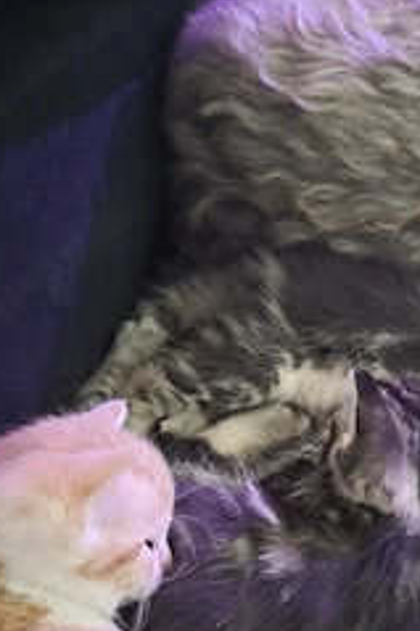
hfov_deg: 32.7
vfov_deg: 46.2
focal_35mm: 40
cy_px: 496
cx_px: 317
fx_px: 701
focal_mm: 5.4
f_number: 1.8
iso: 3200
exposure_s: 1/14.3
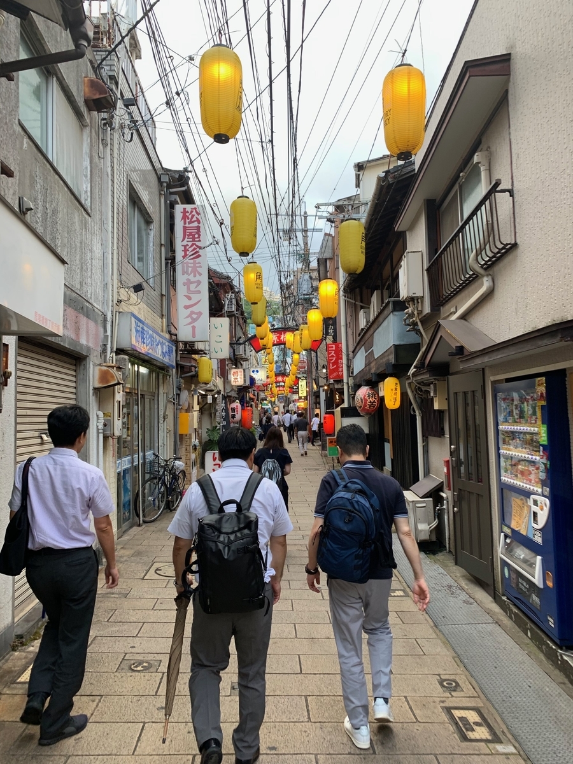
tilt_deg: +3.9
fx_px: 574
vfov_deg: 67.3
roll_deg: +1.1
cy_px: 382
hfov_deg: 53.1
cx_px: 286
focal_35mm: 26
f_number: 1.8
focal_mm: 4.25
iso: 40
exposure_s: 1/120
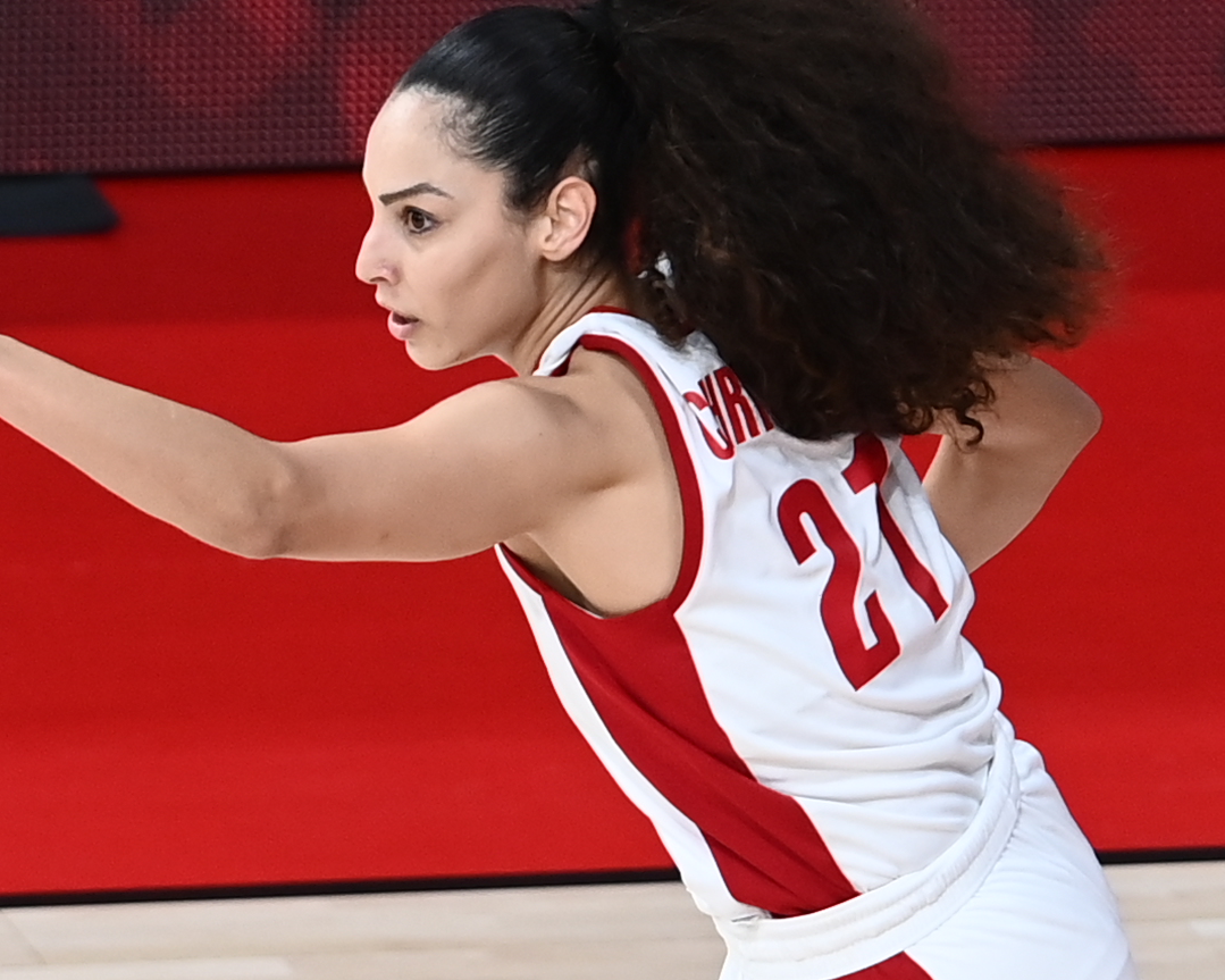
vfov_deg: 2.3
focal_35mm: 668
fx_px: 24216
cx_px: 429
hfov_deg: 2.9
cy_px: 566
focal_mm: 400
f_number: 3.5
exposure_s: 1/1000
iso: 1250
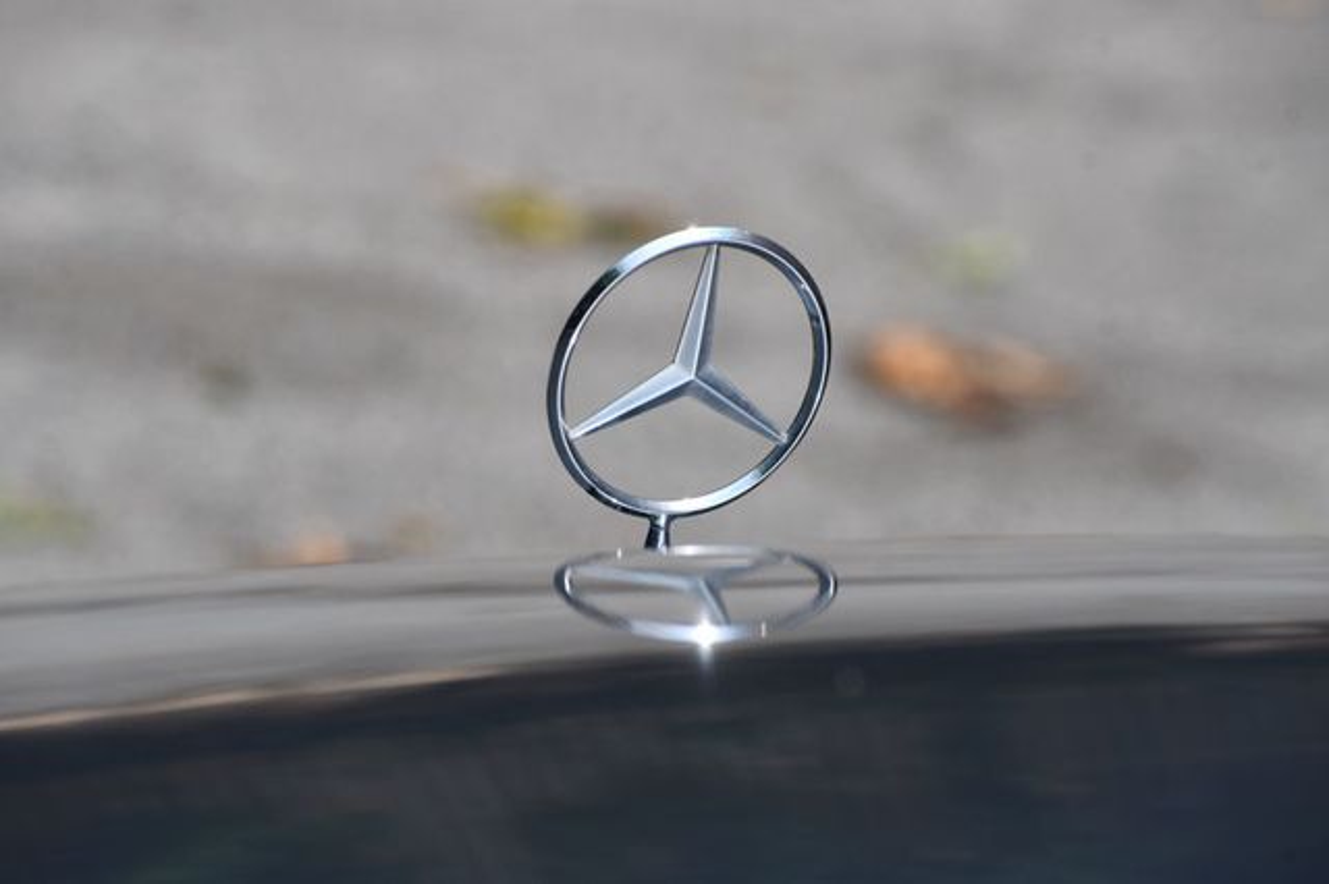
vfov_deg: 5.2
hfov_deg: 7.9
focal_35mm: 262
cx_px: 664
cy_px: 442
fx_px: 9667
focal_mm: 175
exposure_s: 1/500
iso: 200
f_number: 8
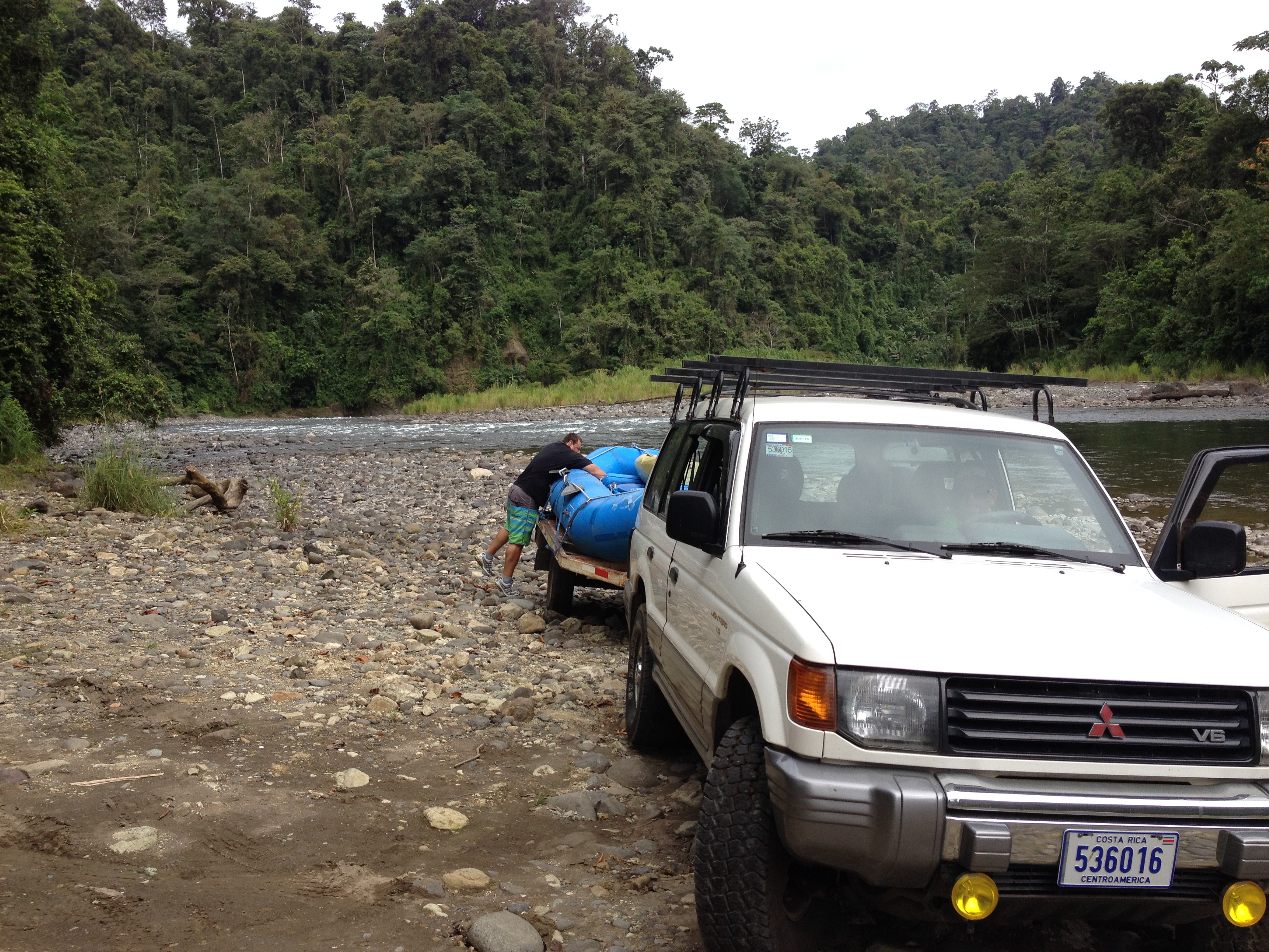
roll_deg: +2.8
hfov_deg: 52.6
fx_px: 1283
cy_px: 476
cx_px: 634
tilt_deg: -8.3
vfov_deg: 40.7
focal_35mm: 35
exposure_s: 1/935
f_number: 2.4
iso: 50
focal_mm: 4.28
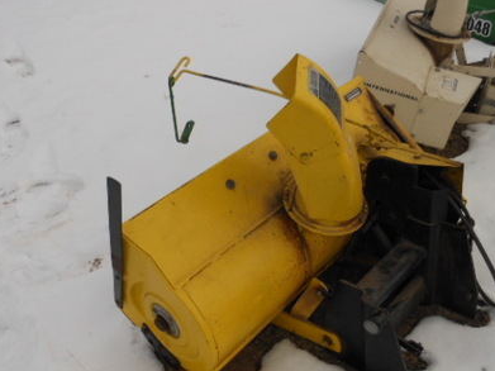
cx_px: 276
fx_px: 558
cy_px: 225
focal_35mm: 39
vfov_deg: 36.6
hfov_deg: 47.8
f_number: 3.7
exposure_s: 1/1000
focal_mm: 5
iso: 80
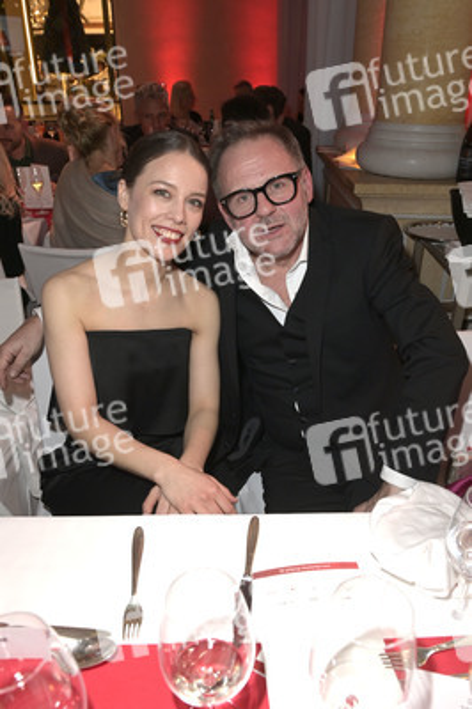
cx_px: 236
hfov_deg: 53.1
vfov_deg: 73.8
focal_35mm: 24
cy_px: 354
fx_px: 473
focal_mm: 24
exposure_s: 1/100
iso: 1000
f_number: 5.6
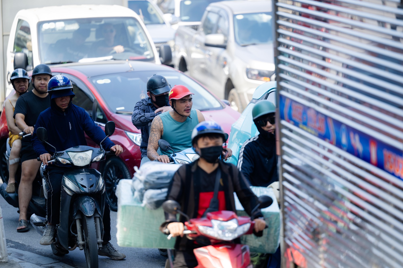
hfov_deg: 10.8
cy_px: 134
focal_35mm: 190
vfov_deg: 7.2
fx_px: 2127
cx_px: 202
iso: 125
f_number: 2.8
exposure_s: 1/640
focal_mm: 190
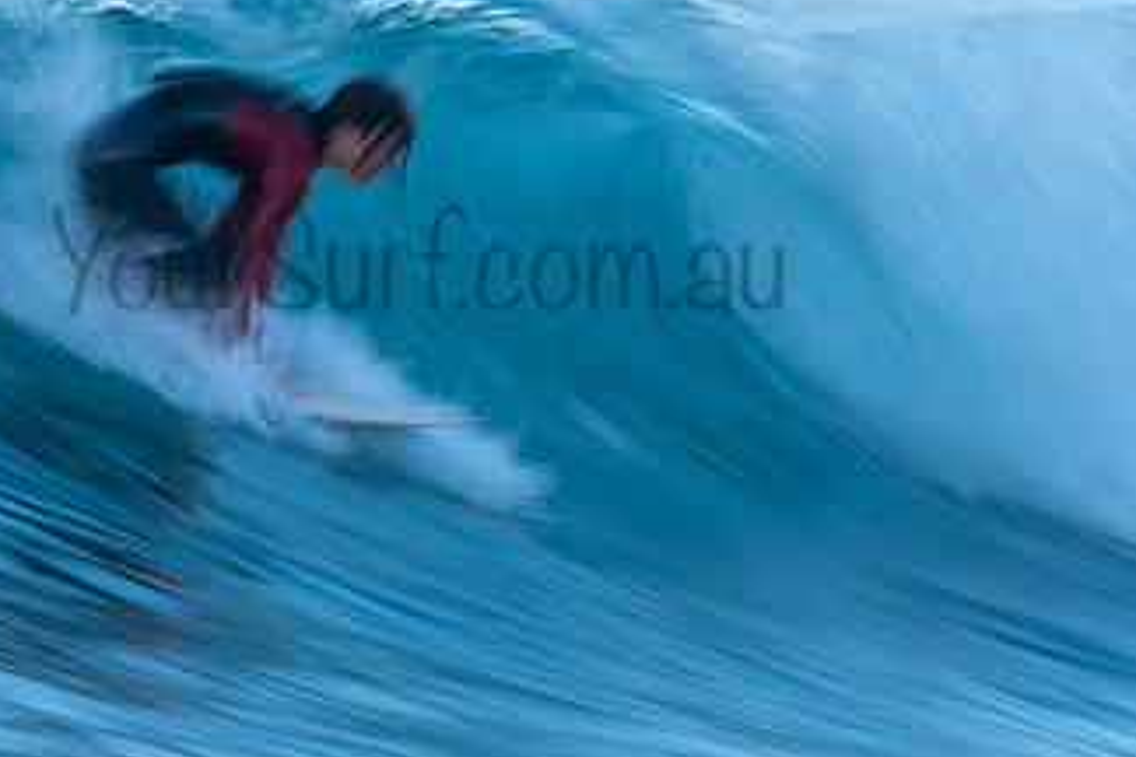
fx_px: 42344
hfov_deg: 1.5
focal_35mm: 1342
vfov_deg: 1.0
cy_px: 230
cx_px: 414
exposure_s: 1/20
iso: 100
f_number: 18
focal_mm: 500
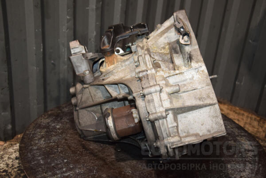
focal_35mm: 42
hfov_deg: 46.4
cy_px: 89
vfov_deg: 31.9
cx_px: 133
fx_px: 310
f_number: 5
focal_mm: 28
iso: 800
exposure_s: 1/60
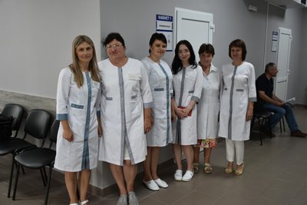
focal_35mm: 36
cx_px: 154
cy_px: 102
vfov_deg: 36.9
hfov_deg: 53.1
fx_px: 307
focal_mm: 24
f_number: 4
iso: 450
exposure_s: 1/60
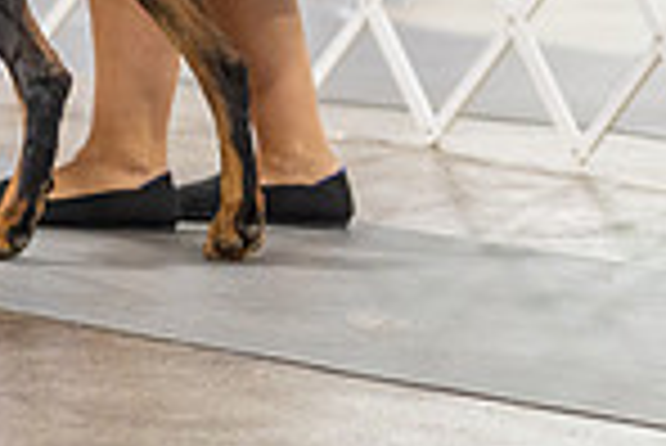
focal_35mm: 561
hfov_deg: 3.7
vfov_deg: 2.4
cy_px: -322
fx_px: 10388
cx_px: 788
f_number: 2.8
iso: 2500
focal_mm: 143
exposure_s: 1/160
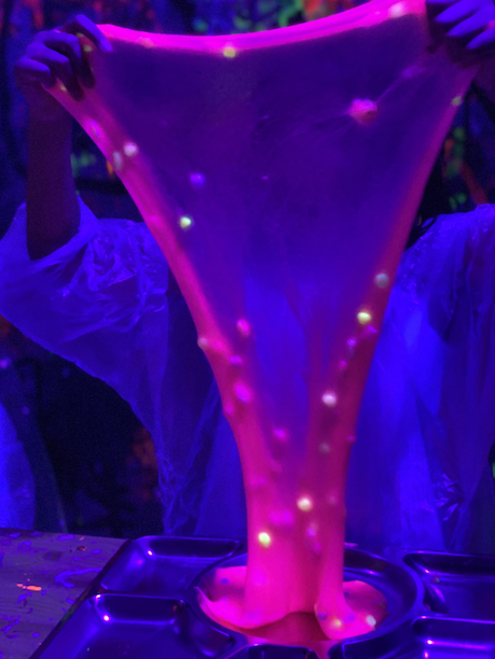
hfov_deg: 21.6
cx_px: 308
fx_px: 1297
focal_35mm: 68
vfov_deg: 28.5
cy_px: 277
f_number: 2
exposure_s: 1/14
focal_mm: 6
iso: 800
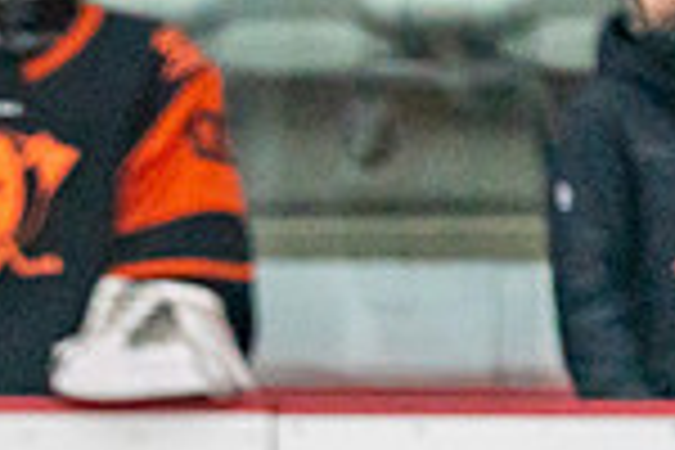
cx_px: -548
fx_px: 20192
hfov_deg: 1.9
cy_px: 1032
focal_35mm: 1077
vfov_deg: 1.3
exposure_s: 1/1250
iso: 3200
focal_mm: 200
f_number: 2.8
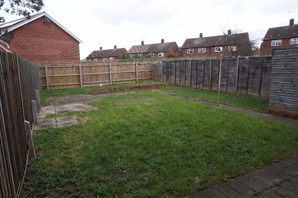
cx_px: 149
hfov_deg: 73.8
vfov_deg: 53.1
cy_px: 99
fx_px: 199
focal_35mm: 24
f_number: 5.6
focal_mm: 16
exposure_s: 1/80
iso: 100
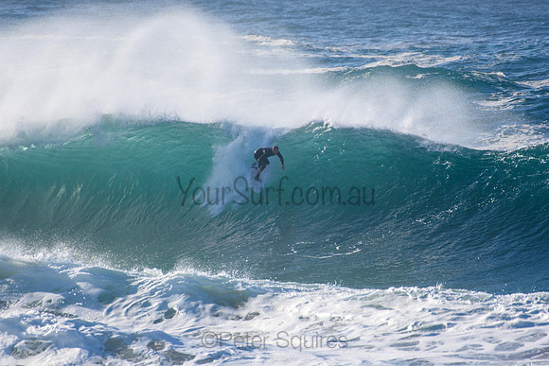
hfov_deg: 2.7
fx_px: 11440
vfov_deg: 1.8
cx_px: 274
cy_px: 183
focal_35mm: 750
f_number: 5.6
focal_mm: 500
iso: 320
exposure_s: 1/2000
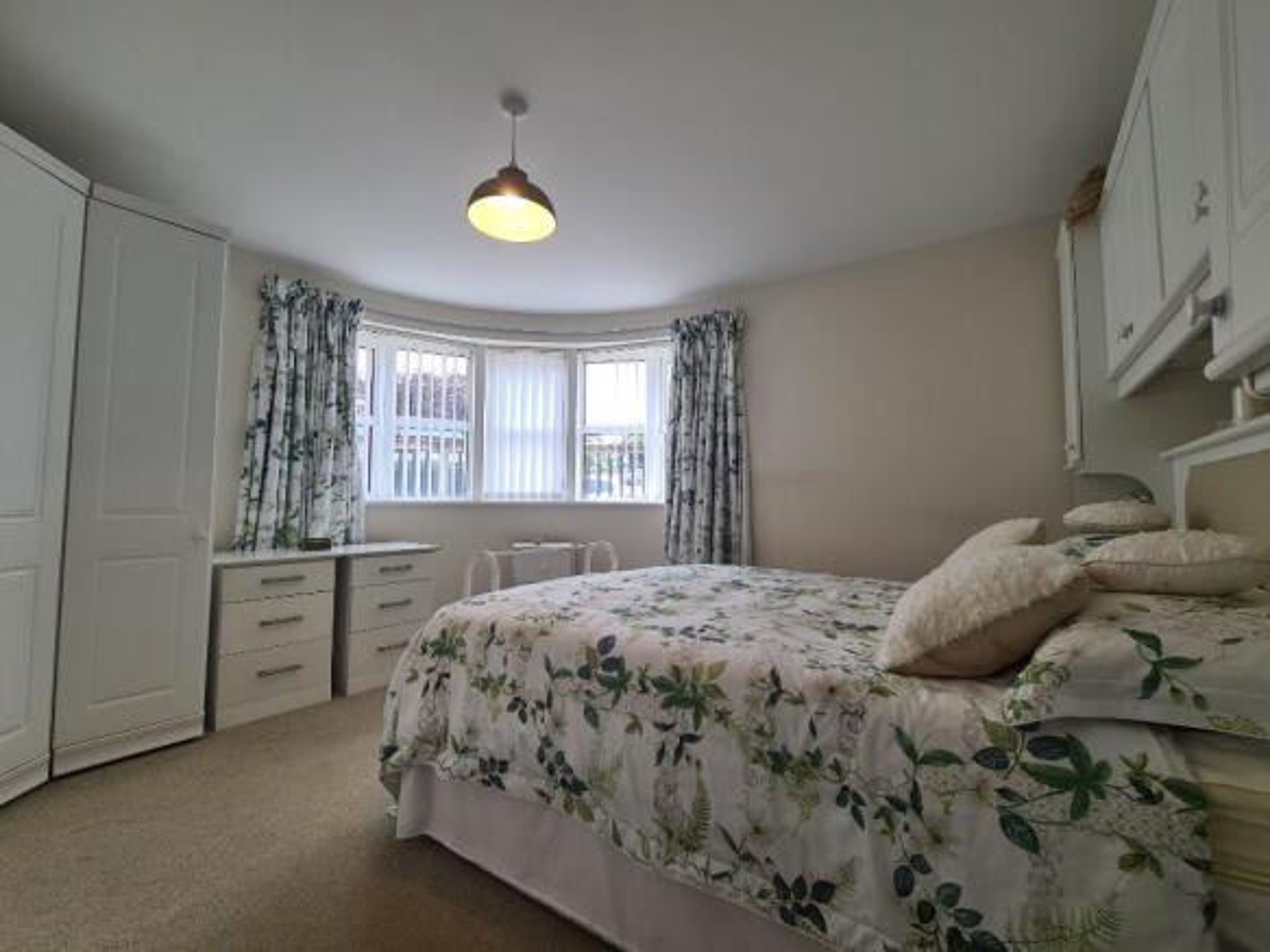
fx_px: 477
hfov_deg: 106.2
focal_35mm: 13
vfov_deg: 89.9
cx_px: 635
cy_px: 476
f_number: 2.2
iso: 64
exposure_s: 1/188
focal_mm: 2.22
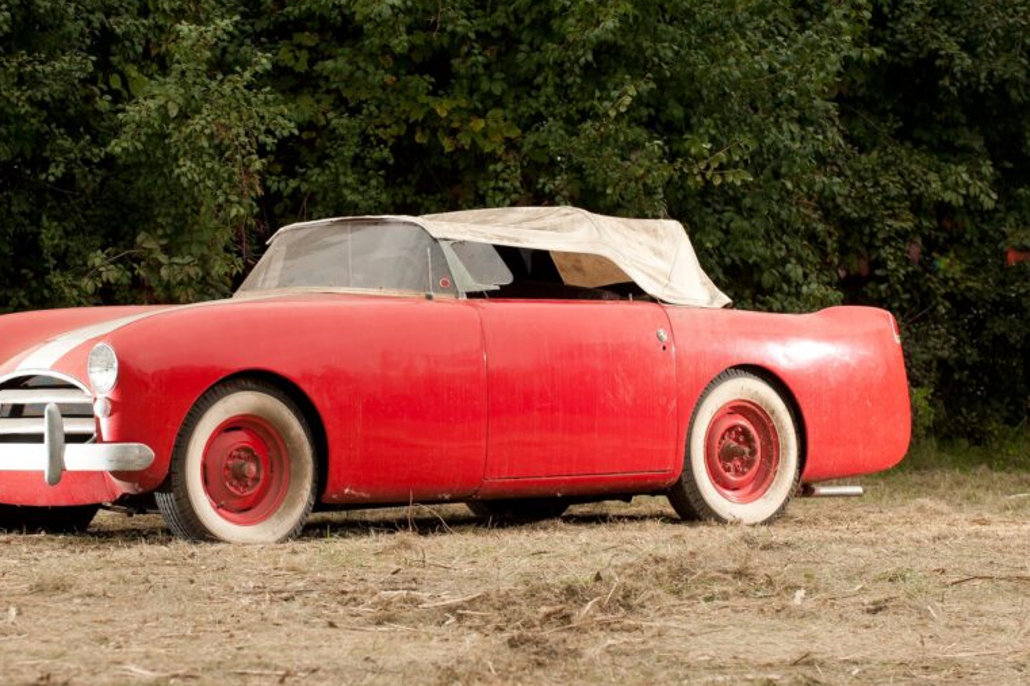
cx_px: 374
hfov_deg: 13.2
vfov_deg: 8.8
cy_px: 272
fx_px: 4462
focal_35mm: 156
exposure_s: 1/125
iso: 200
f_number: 6.3
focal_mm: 116
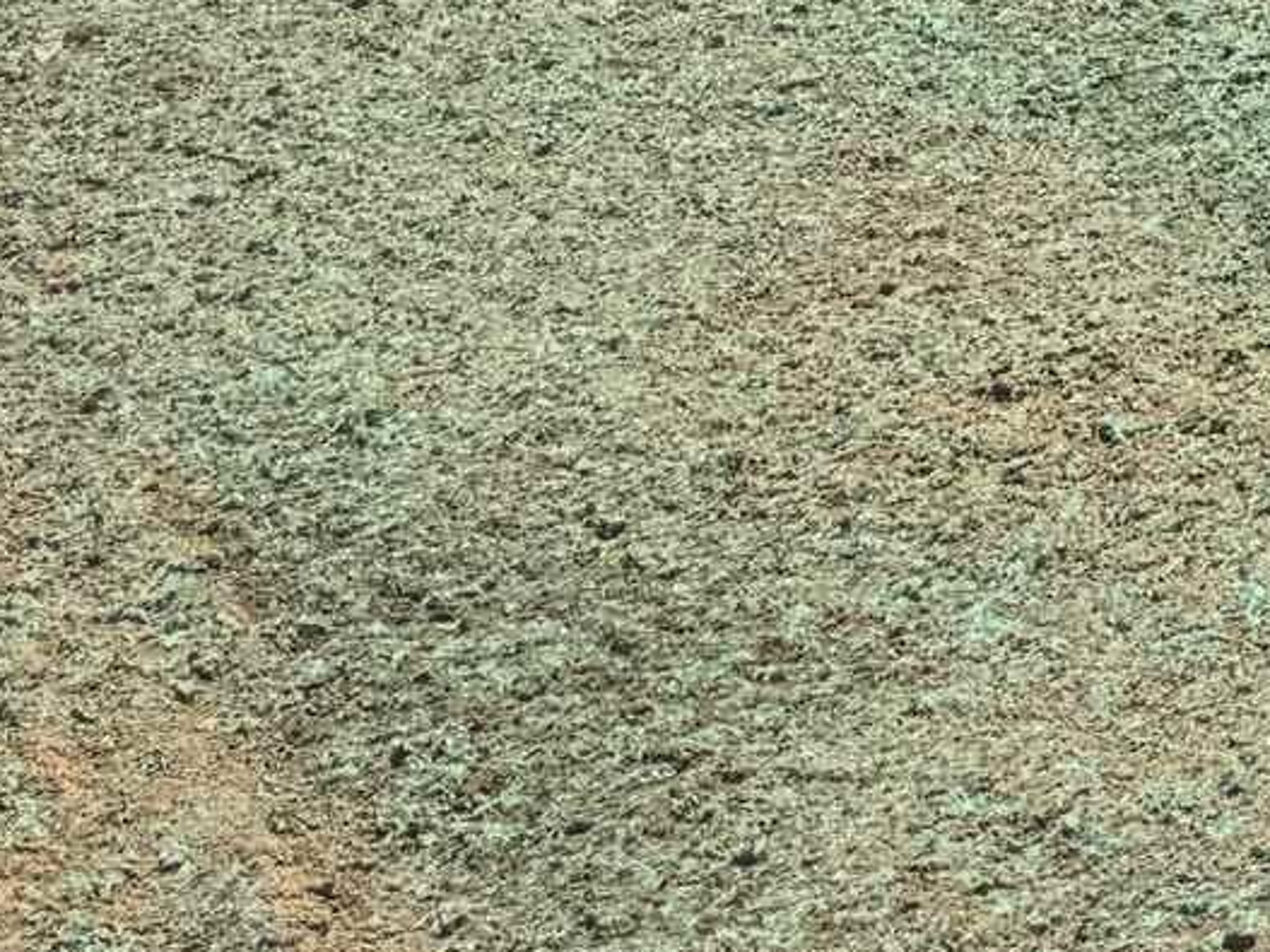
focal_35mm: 140
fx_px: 5135
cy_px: -1210
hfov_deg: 10.9
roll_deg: -0.6
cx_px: 3456
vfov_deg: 9.6
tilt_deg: -3.3
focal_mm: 6.76
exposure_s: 1/7092
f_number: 1.78
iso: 80
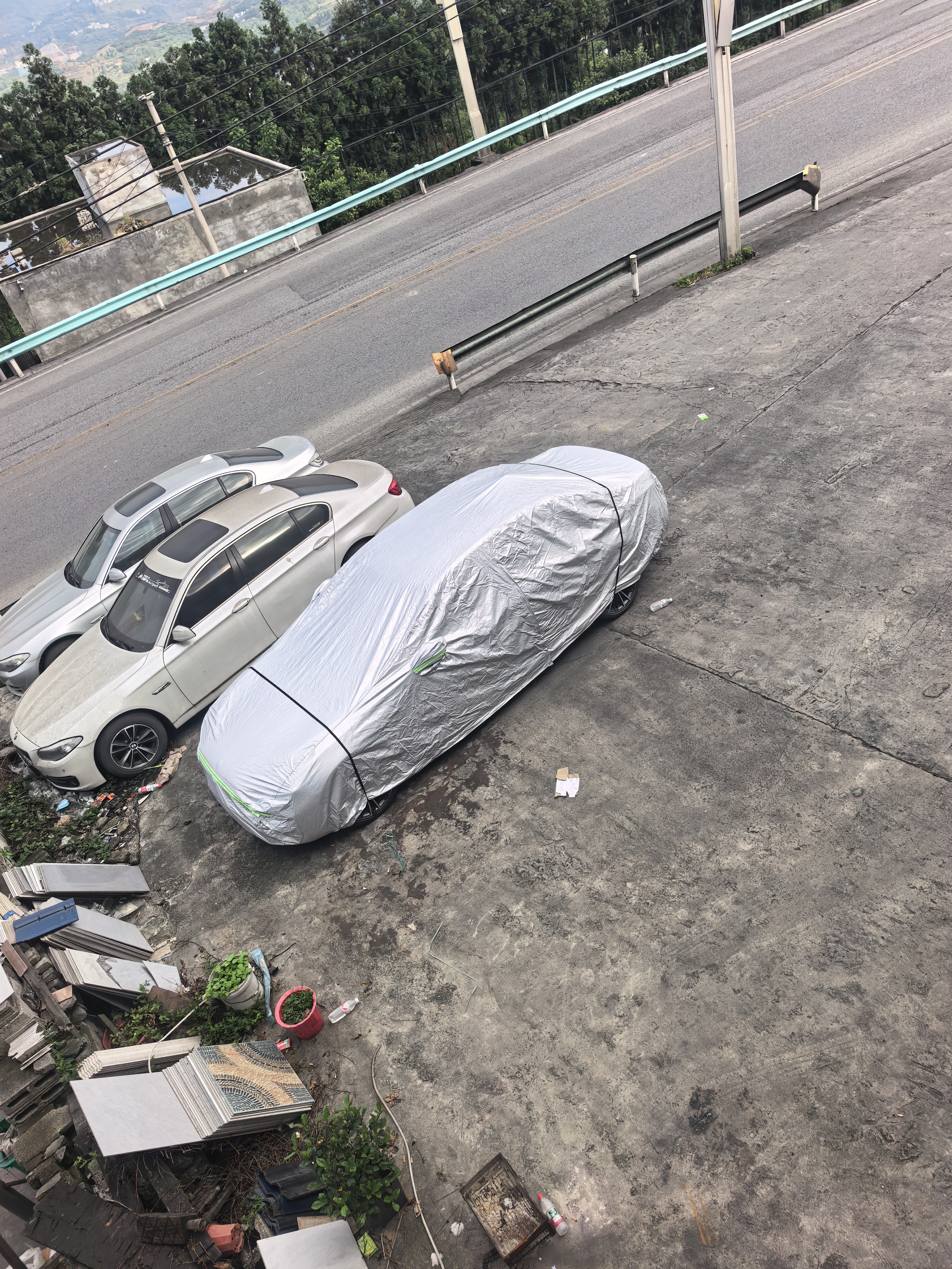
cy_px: 634
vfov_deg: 71.6
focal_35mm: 24
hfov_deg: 56.8
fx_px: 880
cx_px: 476
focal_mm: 8.5
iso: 100
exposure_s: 1/3623
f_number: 2
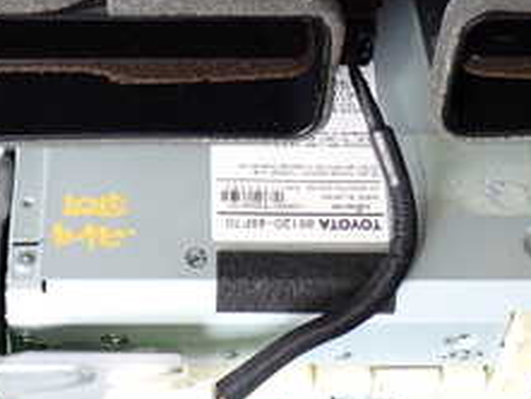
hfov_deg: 22.5
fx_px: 1335
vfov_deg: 16.9
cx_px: 322
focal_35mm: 87
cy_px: 125
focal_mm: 5.79
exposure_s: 1/40
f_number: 2.4
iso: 200
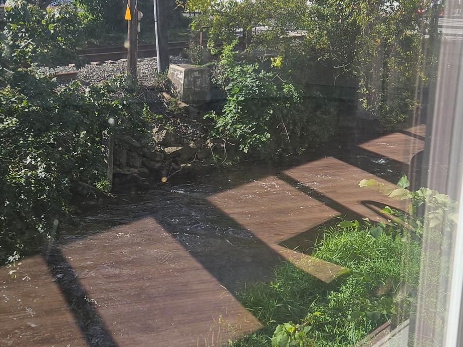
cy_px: 195
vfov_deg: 28.5
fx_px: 682
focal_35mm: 51
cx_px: 211
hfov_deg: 37.5
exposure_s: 1/876
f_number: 1.8
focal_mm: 5.4
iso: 25
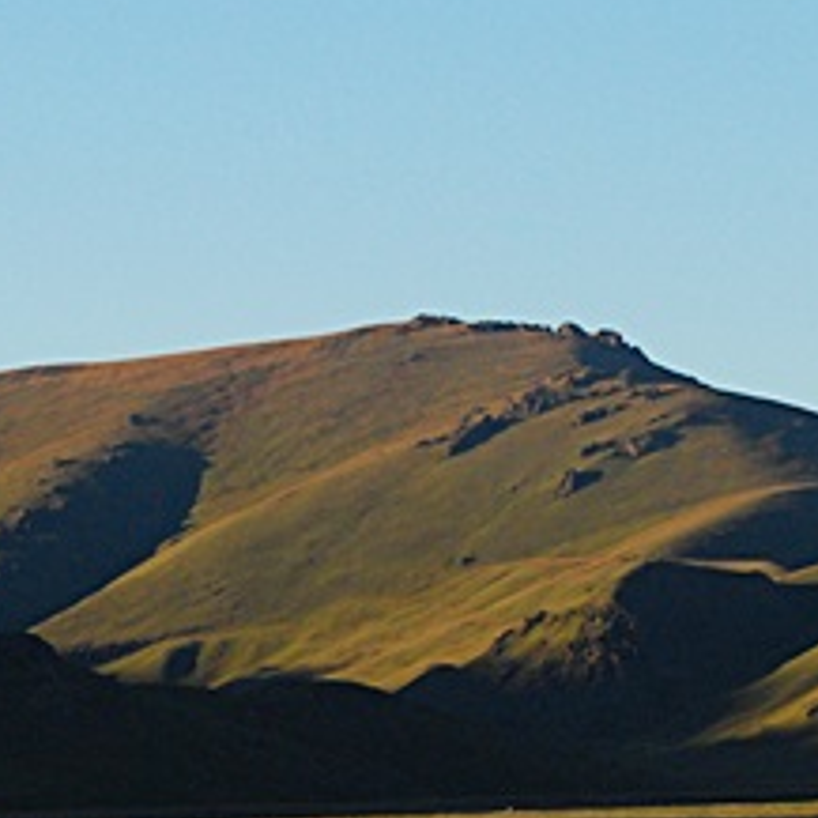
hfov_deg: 5.0
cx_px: 611
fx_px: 9453
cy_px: 347
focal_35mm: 354
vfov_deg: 5.0
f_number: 5.6
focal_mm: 75
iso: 400
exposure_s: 1/800
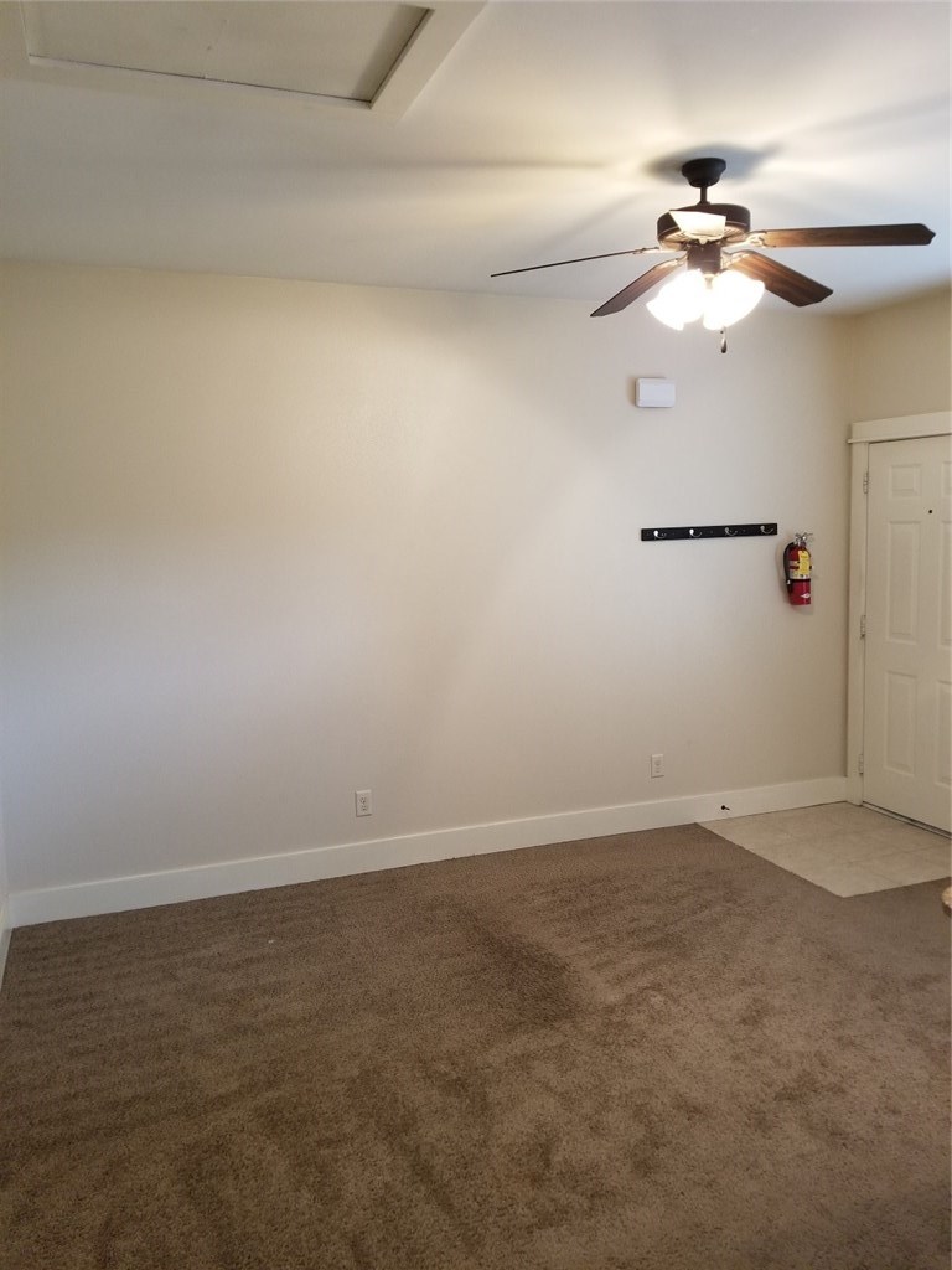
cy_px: 635
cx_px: 476
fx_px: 953
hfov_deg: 53.1
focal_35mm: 26
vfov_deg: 67.3
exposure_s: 1/30
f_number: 1.7
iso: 200
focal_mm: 4.25
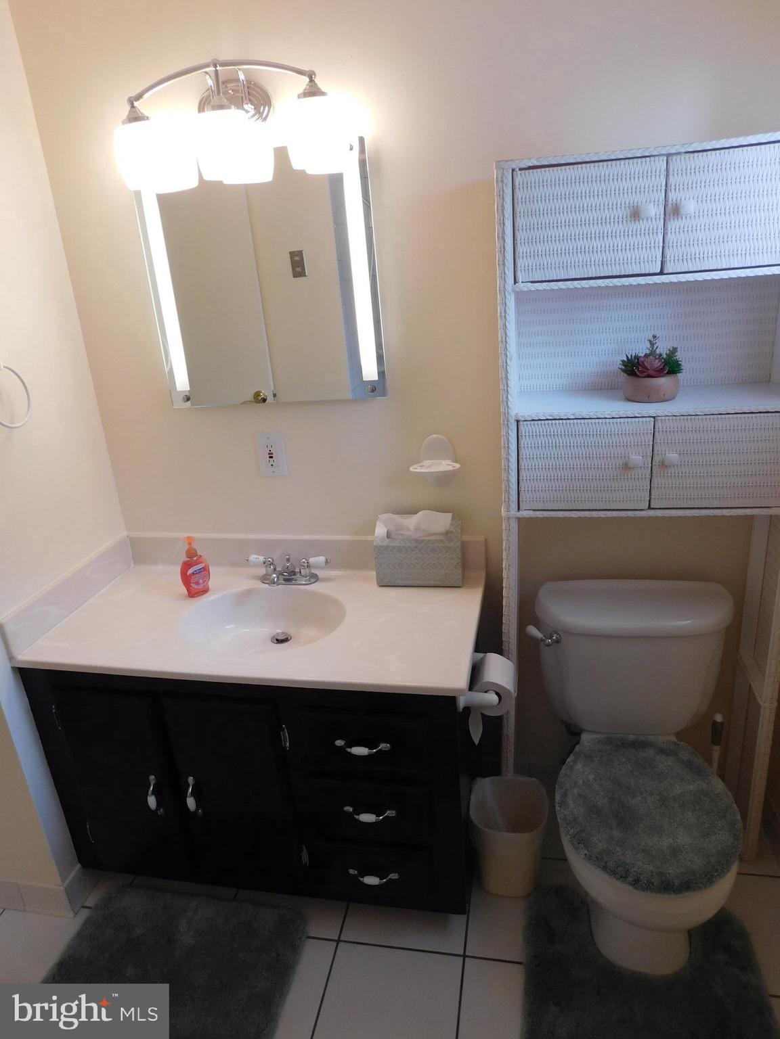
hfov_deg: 58.9
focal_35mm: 23
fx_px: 691
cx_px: 390
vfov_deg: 73.9
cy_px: 520
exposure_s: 1/40
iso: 125
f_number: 3
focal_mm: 4
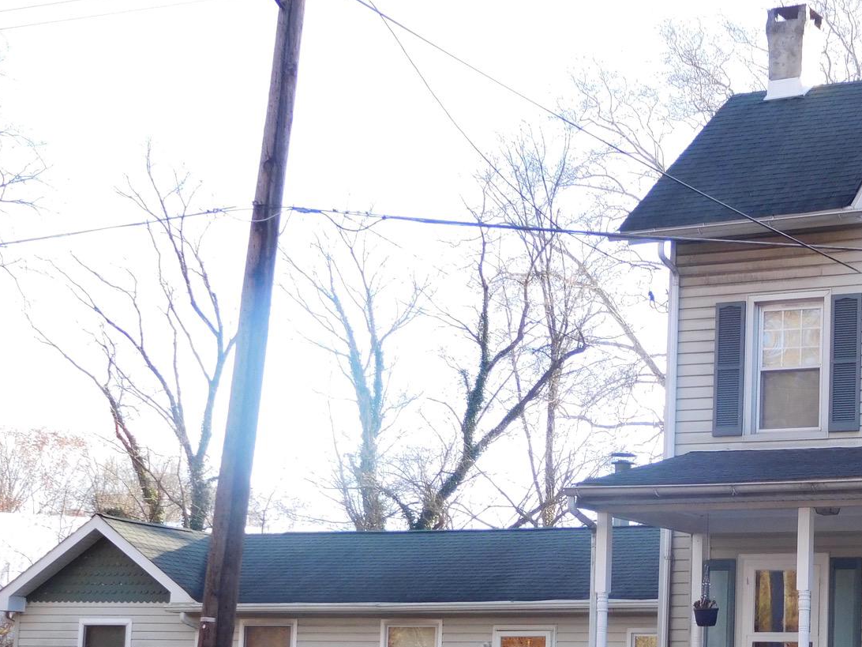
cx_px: 785
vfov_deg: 19.4
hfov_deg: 25.2
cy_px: 513
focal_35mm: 75
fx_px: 1868
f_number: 3.9
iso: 125
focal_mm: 7.1
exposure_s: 1/100
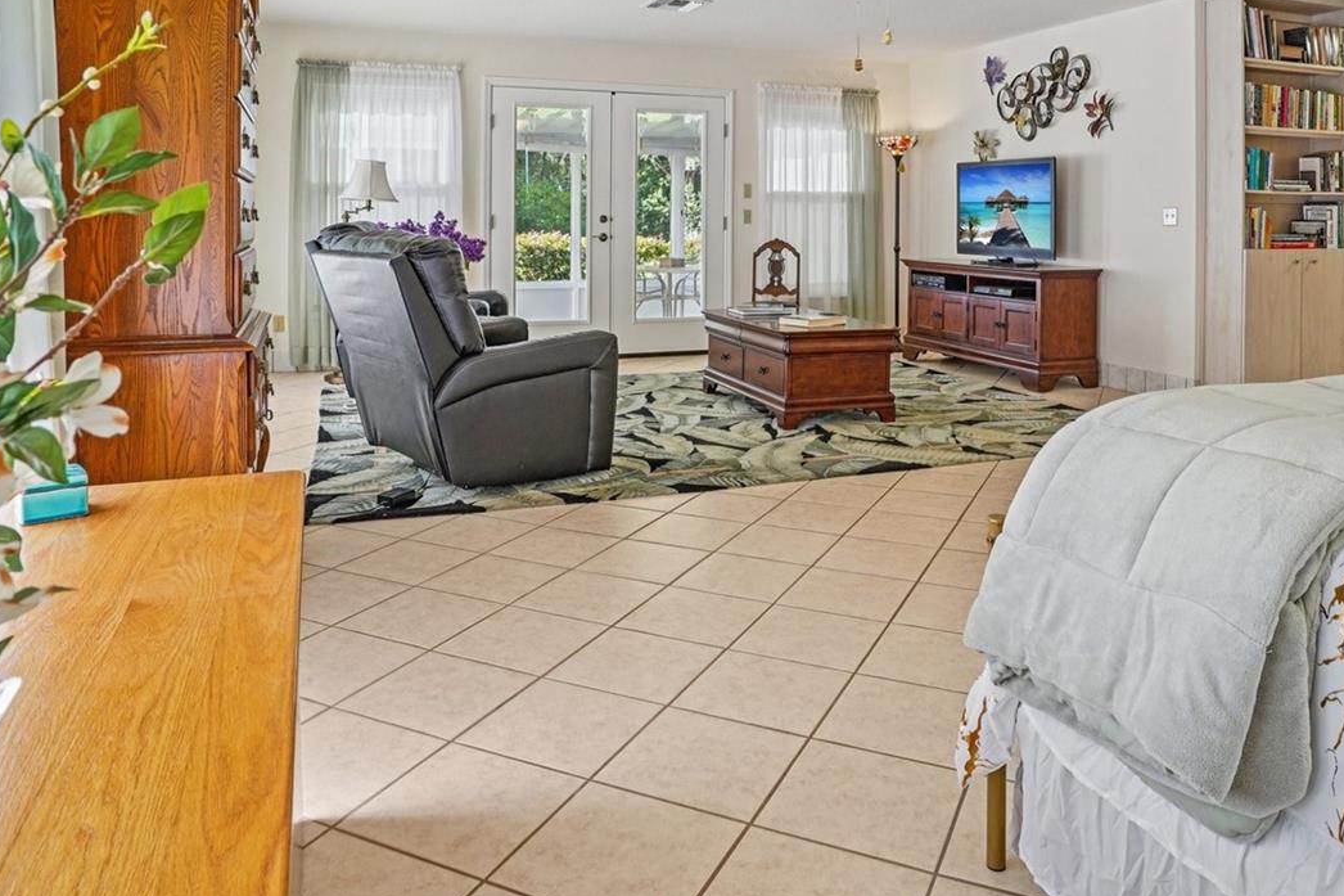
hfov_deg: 69.3
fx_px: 970
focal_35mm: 26
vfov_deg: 47.6
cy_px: 219
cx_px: 711
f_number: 9
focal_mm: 17
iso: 400
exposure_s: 1/25
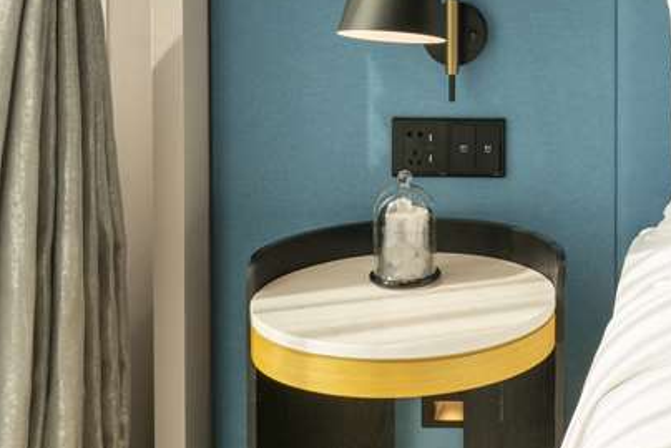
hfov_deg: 21.9
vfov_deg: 14.7
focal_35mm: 89
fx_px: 1660
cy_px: -144
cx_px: 686
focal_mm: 24
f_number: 10
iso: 160
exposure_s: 1/160
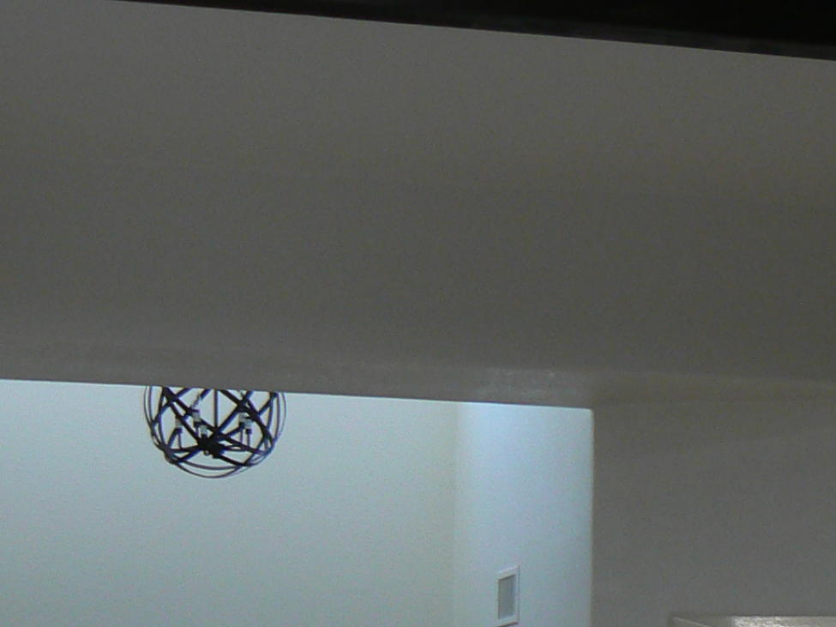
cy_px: 807
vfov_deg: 12.0
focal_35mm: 120
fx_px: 2898
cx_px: 929
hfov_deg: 15.9
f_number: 3.6
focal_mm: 6.5
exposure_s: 1/50
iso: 80
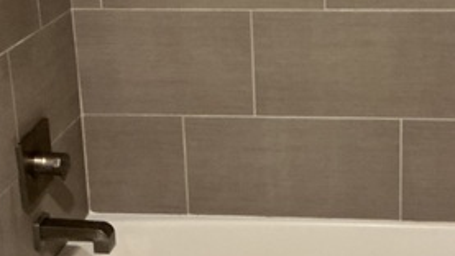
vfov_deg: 16.4
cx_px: 315
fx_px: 881
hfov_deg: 28.7
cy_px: 38
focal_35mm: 73
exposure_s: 1/30
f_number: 1.8
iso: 250
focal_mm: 3
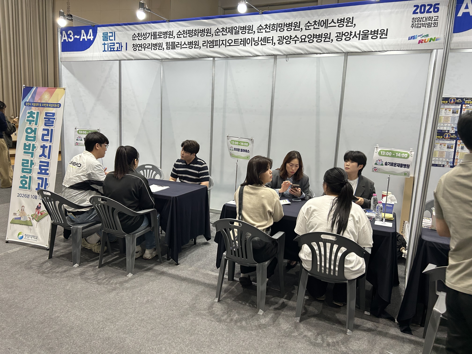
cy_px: 177
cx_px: 236
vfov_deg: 53.1
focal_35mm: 26
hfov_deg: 67.3
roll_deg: -2.1
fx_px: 355
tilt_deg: -9.6
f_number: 1.5
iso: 100
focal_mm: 5.7
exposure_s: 1/120
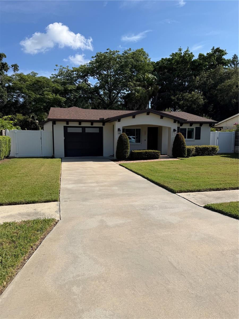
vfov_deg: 71.6
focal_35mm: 24
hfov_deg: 56.8
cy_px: 160
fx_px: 221
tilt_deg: -5.9
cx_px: 120
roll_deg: -0.5
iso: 80
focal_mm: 6.76
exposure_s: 1/5714
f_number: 1.78
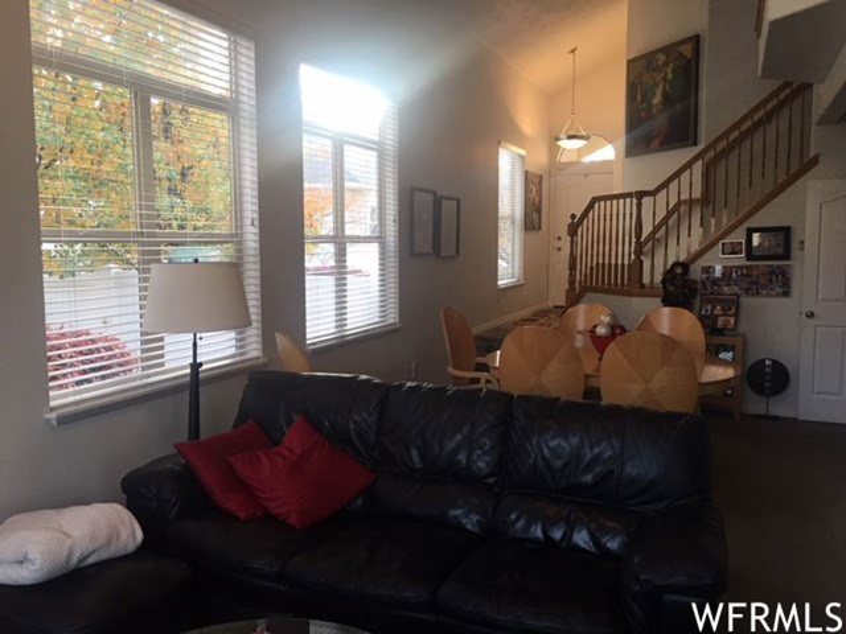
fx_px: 709
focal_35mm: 29
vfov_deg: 48.2
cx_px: 423
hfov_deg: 61.7
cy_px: 317
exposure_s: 1/30
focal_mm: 4.15
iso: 40
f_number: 2.2
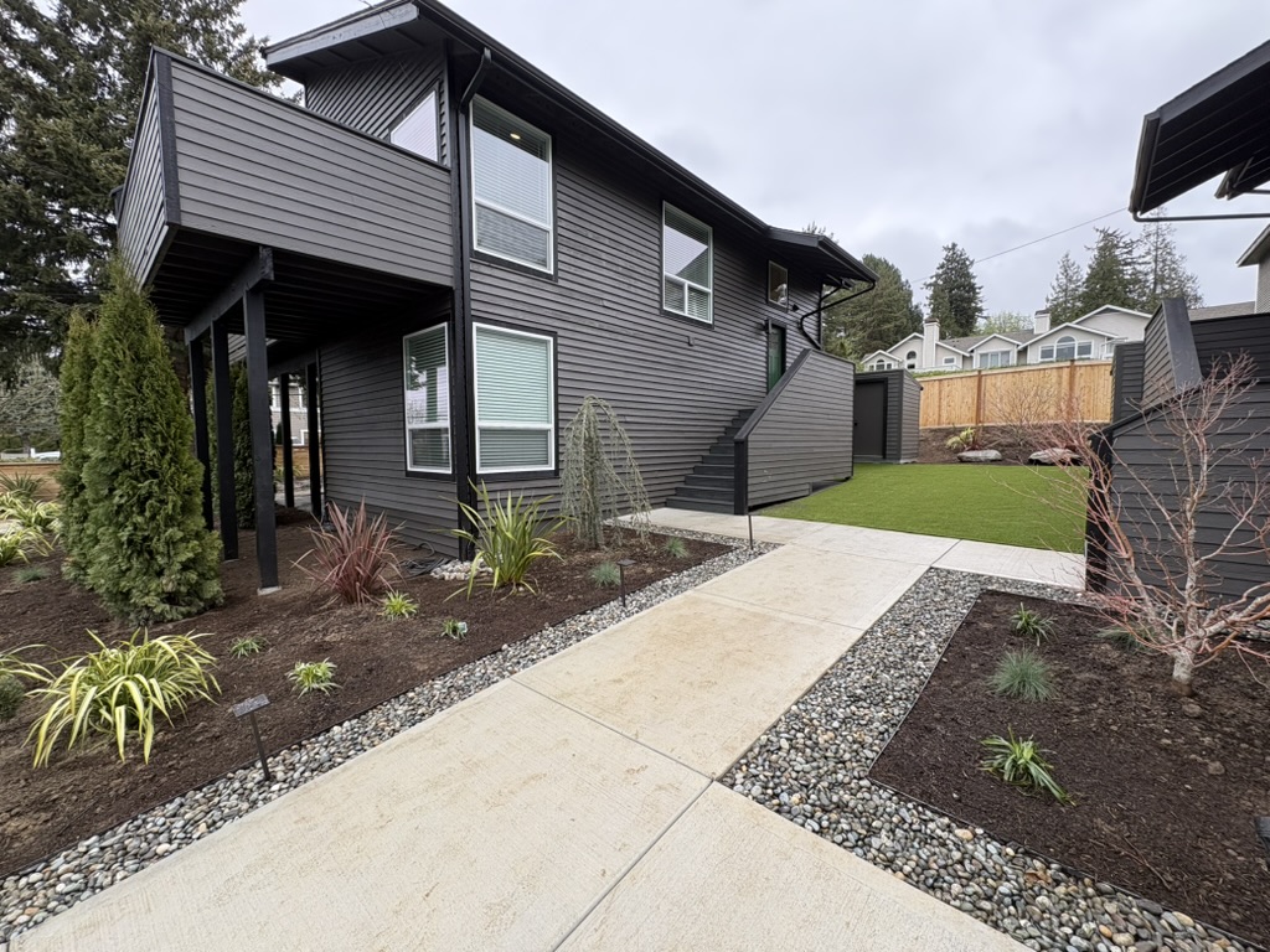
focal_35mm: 14
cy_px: 476
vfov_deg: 85.7
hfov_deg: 102.1
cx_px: 635
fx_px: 514
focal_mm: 2.22
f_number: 2.2
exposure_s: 1/190
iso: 40
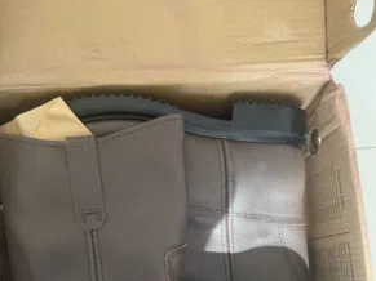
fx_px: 358
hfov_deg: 55.4
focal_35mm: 33
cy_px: 223
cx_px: 193
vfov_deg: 41.2
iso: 200
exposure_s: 1/95
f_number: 1.78
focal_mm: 6.76
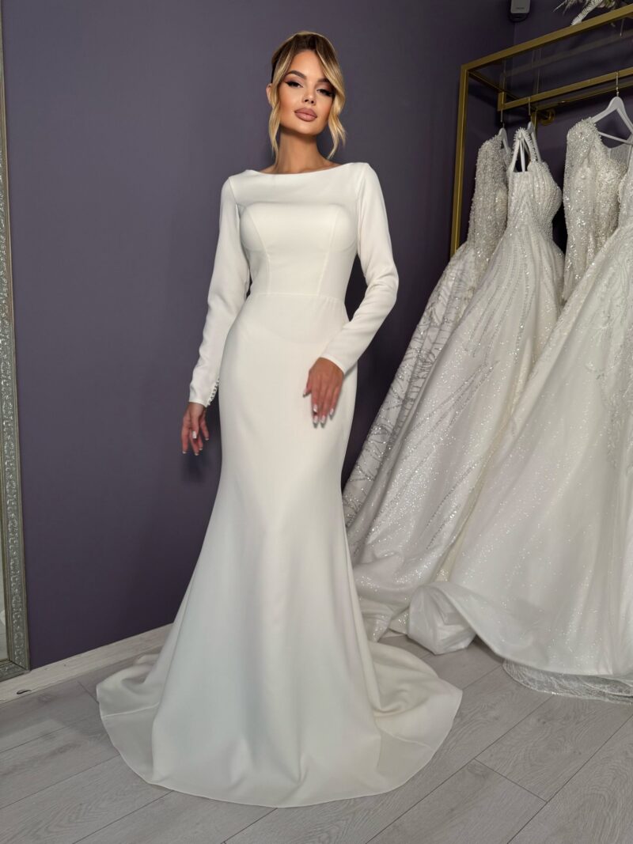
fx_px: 585
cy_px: 422
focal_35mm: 24
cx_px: 316
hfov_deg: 56.8
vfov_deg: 71.6
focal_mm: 6.76
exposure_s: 1/121
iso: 160
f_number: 1.78
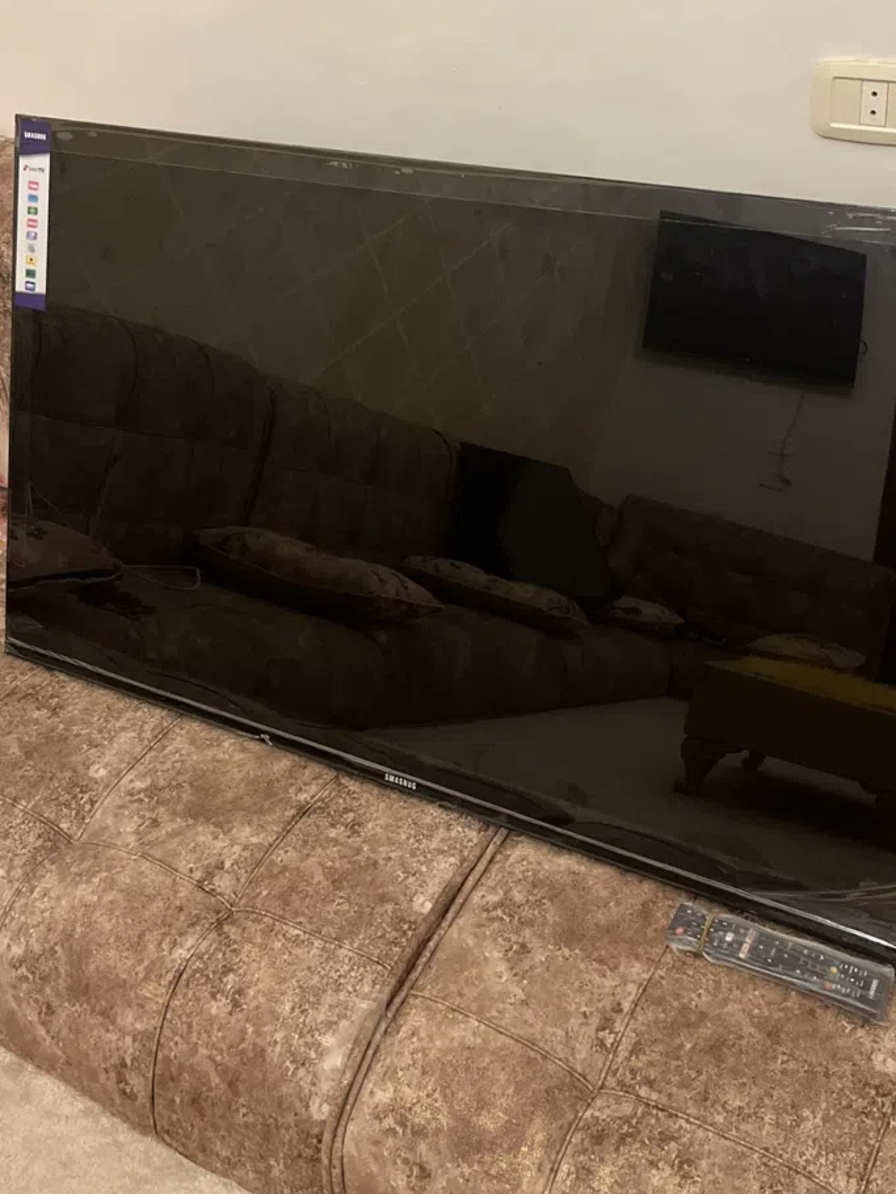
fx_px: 1345
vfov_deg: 46.6
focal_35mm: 39
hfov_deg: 36.8
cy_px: 339
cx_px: 474
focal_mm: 5.1
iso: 500
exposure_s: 1/50
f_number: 1.6
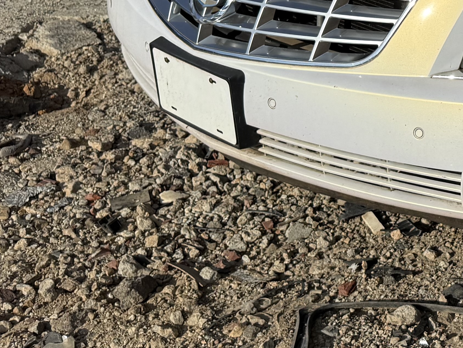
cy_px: -28
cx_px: 673
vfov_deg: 17.6
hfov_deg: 20.9
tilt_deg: -10.7
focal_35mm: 81
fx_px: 1083
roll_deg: +6.8
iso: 80
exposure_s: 1/8130
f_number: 1.78
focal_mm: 6.76
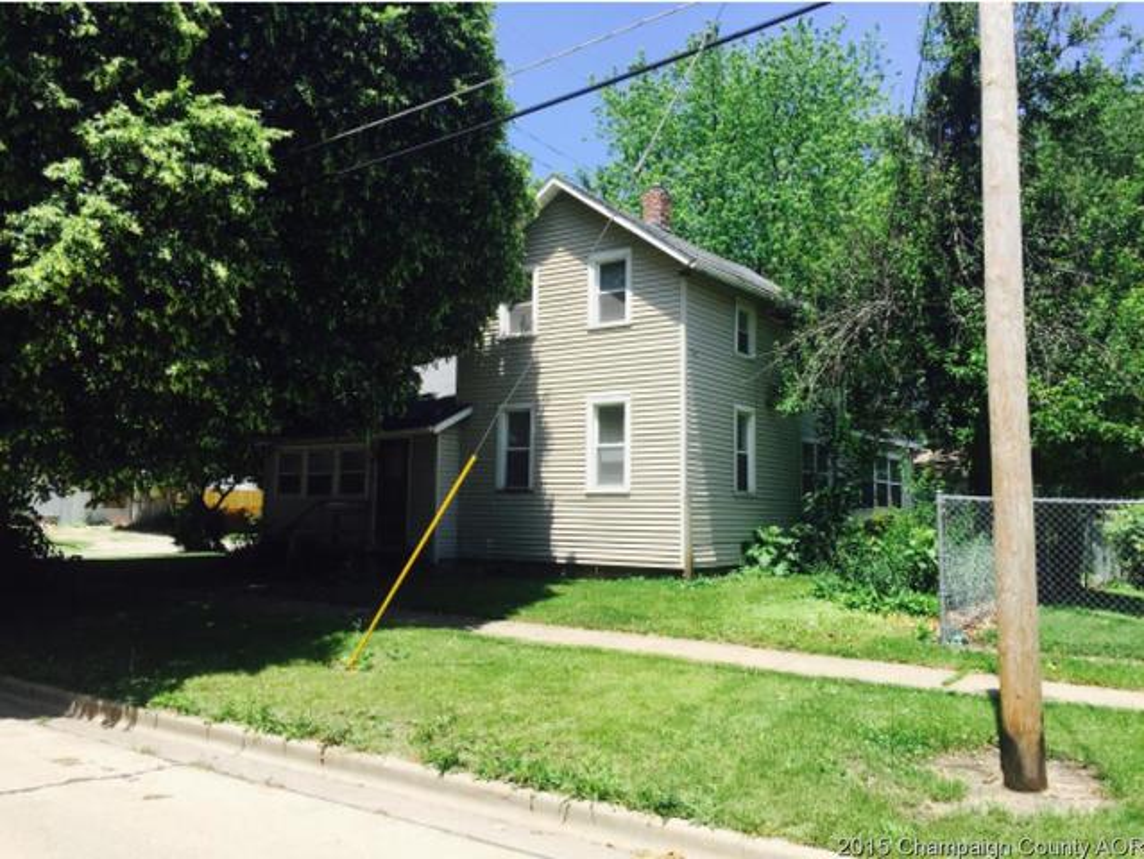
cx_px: 572
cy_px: 430
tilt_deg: +6.3
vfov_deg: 48.3
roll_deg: -1.9
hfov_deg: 61.6
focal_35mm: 29
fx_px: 959
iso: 32
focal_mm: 4.15
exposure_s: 1/1276
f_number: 2.2
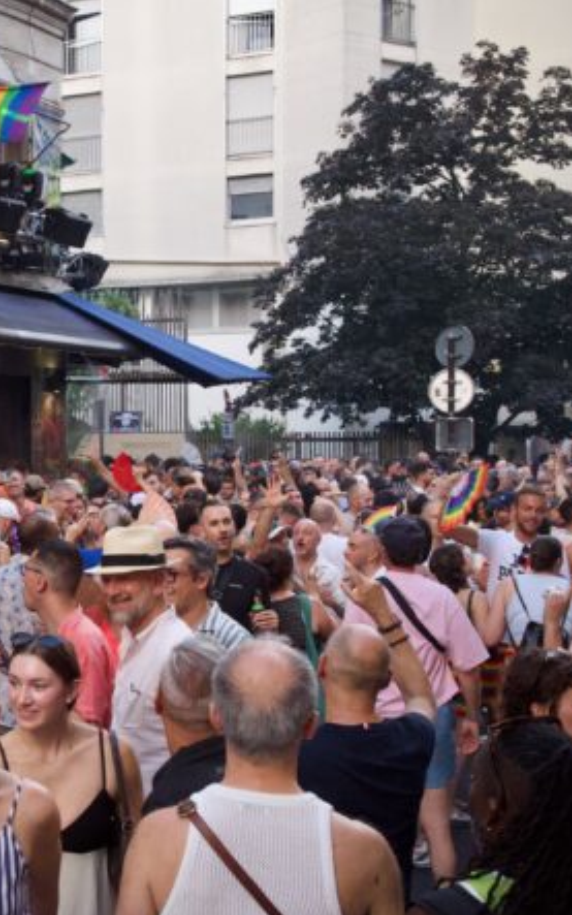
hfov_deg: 22.8
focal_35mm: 54
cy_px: 458
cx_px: -27
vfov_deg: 37.5
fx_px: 1346
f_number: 6.4
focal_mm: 23
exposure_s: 1/500
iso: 5000
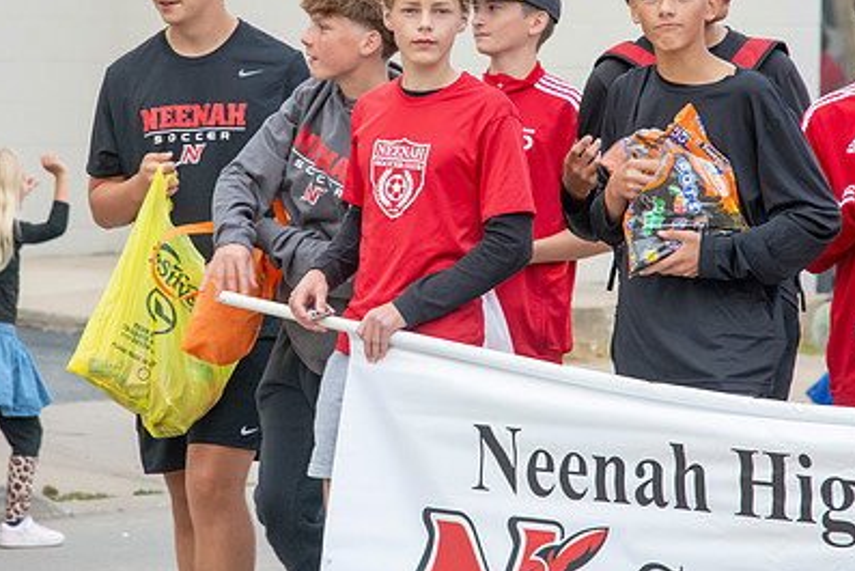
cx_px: 355
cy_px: 169
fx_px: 10406
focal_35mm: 438
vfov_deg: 3.1
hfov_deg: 4.7
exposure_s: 1/250
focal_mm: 300
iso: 3200
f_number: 11
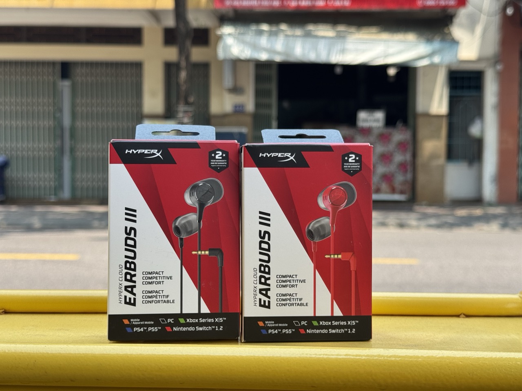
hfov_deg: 39.7
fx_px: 724
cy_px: 196
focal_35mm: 48
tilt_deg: -2.9
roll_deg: -0.9
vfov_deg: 30.3
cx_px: 261
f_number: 1.78
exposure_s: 1/1152
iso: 64
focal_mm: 6.76
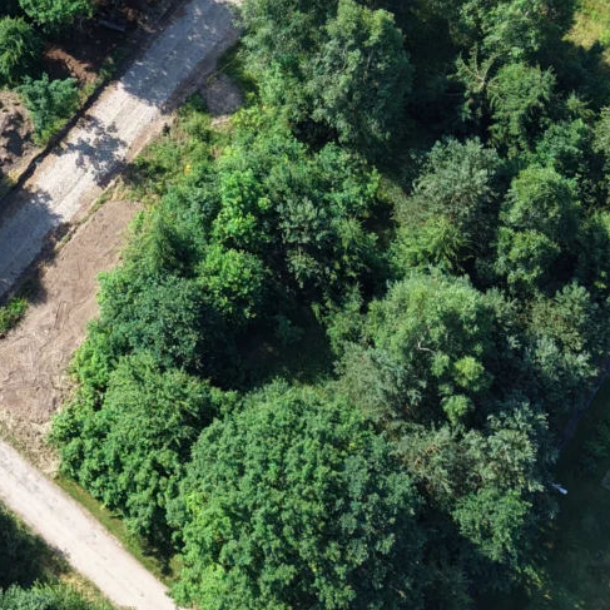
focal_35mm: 81
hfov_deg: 19.8
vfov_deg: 19.4
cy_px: -232
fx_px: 1615
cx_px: -172
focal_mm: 8.67
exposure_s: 1/1500
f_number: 1.8
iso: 100
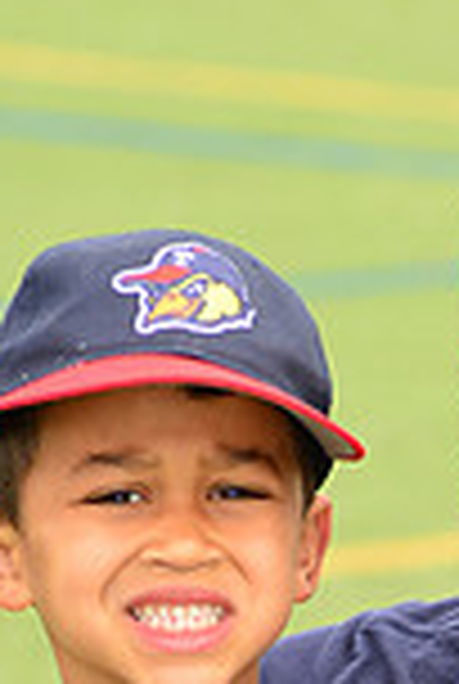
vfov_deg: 3.4
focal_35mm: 609
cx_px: 380
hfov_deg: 2.3
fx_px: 11594
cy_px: 810
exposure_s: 1/200
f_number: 8
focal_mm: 160
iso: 250
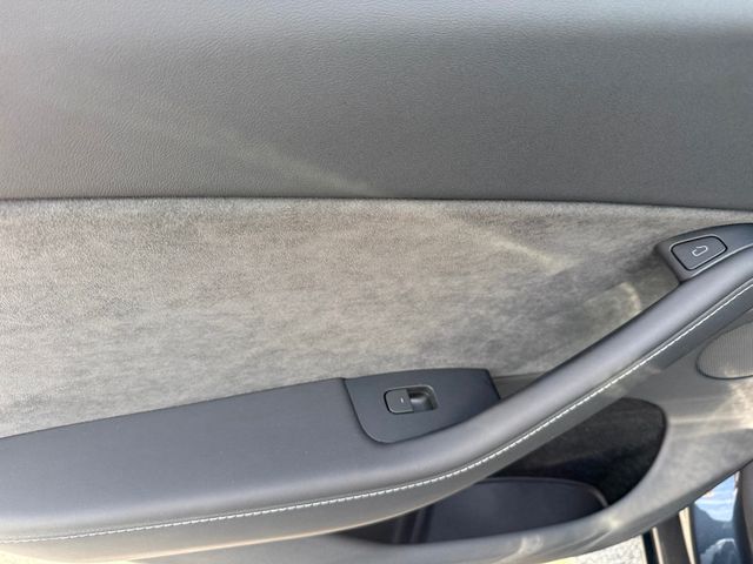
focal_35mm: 24
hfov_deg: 71.6
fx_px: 522
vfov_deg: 56.8
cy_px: 282
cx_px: 376
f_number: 1.78
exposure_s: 1/225
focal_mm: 6.76
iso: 160
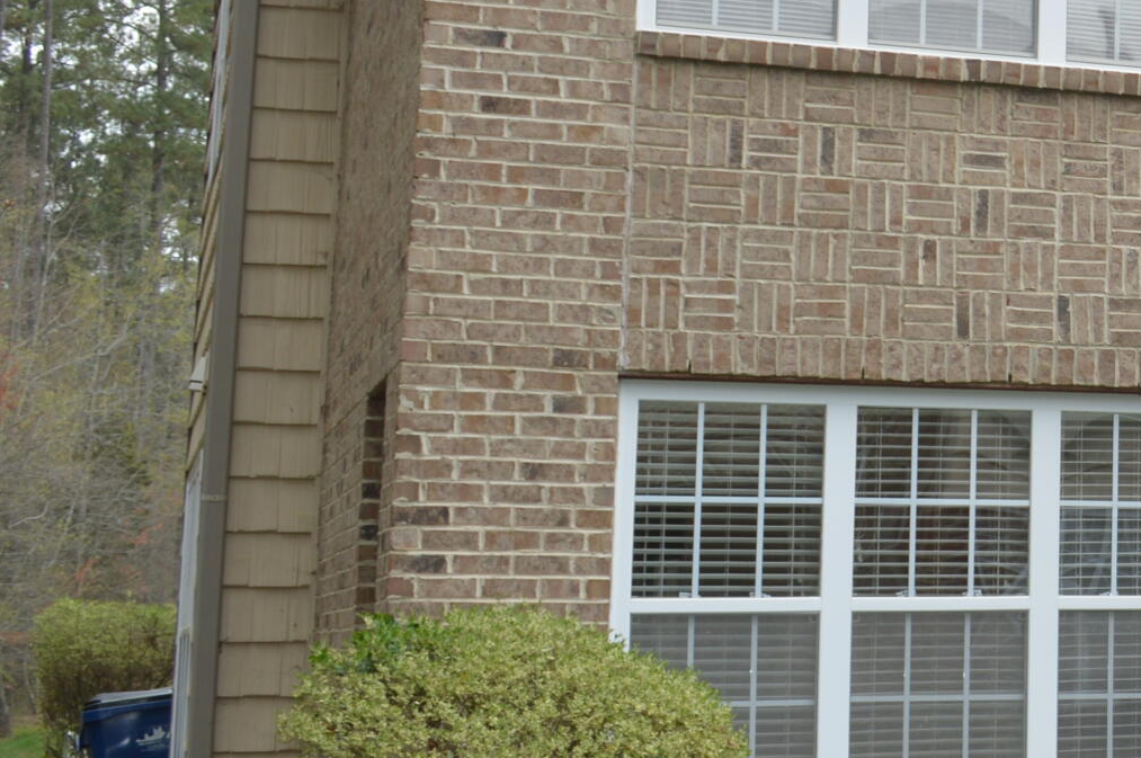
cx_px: 1546
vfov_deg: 16.9
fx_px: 2533
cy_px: 151
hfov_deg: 22.3
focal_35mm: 80
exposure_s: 1/200
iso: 100
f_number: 6.3
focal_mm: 18
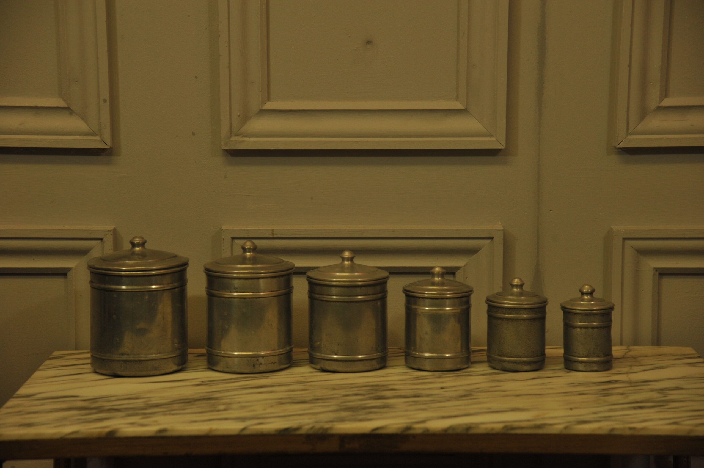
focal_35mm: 92
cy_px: 234
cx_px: 352
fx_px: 1798
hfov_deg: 22.2
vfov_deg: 14.8
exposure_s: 1/250
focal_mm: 92
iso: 1250
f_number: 5.6
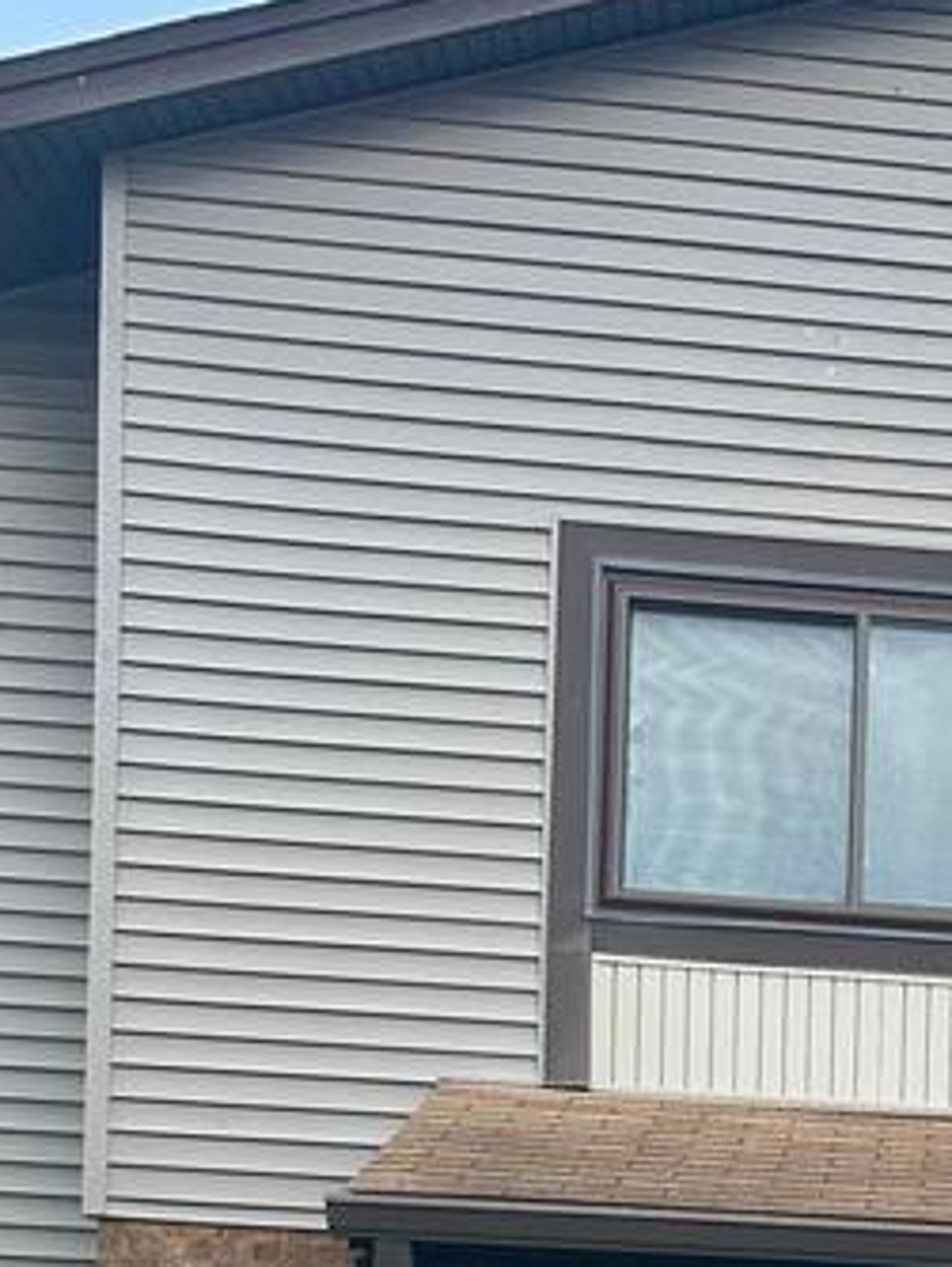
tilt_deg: +0.0
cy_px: 1730
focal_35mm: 84
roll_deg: -1.7
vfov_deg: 20.8
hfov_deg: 16.5
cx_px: 1278
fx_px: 3076
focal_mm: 5.7
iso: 50
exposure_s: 1/539
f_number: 1.5
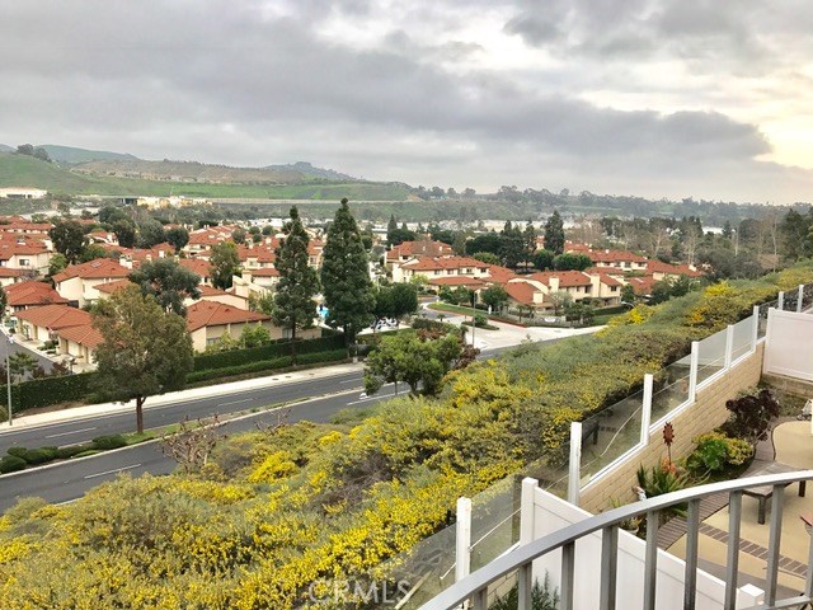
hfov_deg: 63.4
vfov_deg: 49.7
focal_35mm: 28
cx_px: 406
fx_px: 658
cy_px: 305
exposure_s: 1/1244
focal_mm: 3.99
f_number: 1.8
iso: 20
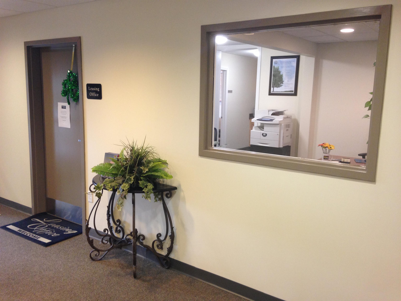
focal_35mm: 33
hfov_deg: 55.4
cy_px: 150
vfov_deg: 42.9
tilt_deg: -9.6
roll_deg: -1.6
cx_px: 200
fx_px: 382
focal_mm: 4.12
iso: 125
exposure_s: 1/20
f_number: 2.4
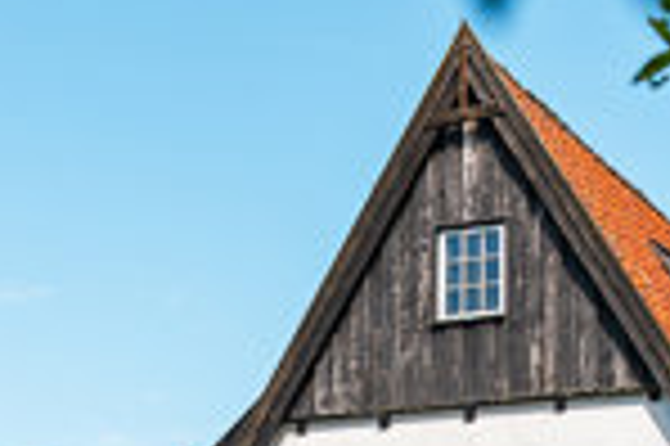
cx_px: 297
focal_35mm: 125
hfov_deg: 16.4
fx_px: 2324
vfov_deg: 10.8
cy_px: 514
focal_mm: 31
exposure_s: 1/640
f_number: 5.6
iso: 200
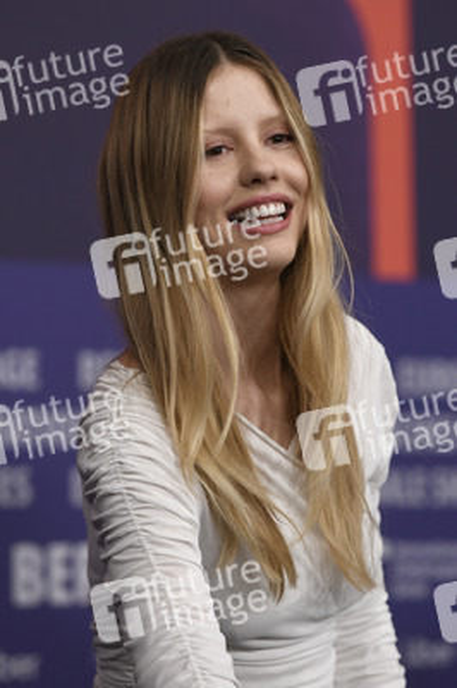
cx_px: 228
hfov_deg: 8.6
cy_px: 344
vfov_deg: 12.8
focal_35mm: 160
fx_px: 3052
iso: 1000
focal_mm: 160
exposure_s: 1/320
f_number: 3.2
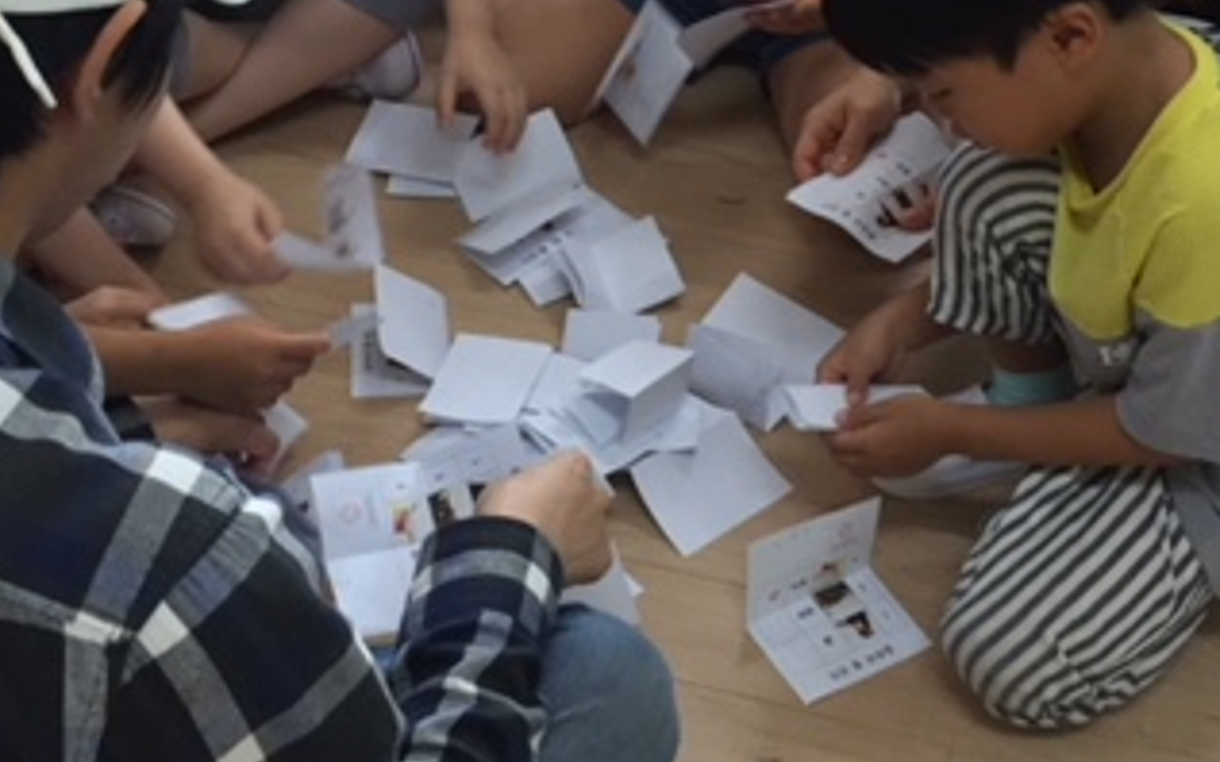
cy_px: 123
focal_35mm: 62
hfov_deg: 32.9
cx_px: 539
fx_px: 2061
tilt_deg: -37.8
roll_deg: -0.4
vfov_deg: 20.6
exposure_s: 1/30
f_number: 2.2
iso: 80
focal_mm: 4.15
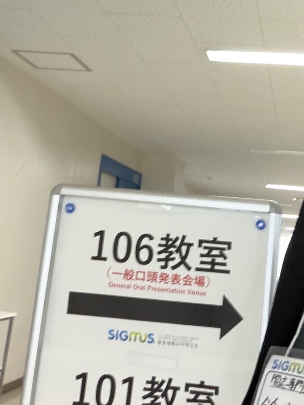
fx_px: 621
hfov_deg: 26.7
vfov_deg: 35.2
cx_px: 263
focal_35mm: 53
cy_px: 93
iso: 500
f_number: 1.9
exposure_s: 1/30
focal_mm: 2.71
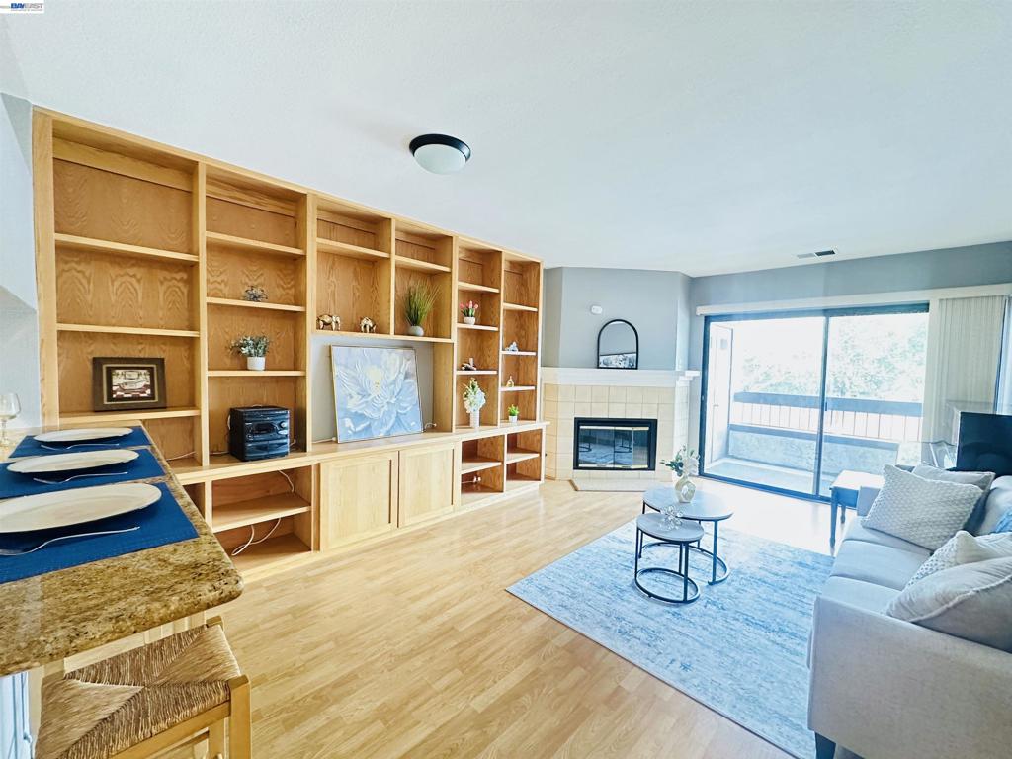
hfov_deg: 102.1
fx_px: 409
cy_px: 380
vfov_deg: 85.7
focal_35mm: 14
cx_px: 506
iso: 1000
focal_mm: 2.22
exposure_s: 1/40
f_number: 2.2
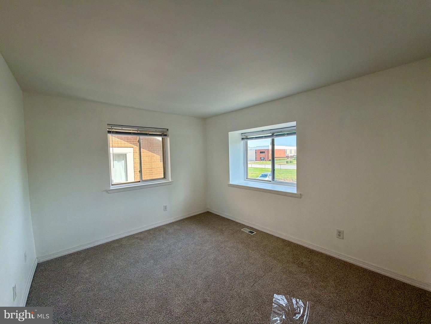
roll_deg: +1.7
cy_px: 162
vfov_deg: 85.7
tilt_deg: -2.2
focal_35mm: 14
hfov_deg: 102.1
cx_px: 216
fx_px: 174
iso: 64
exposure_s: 1/167
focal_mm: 2.22
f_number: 2.2
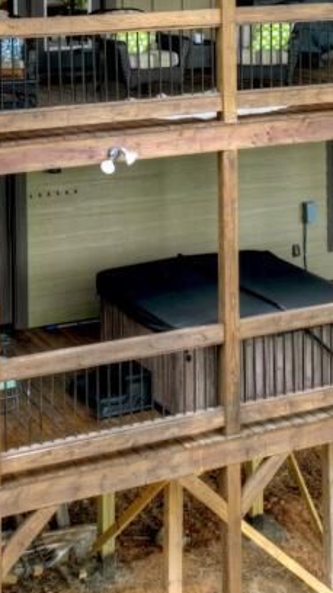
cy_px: -47
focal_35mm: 77
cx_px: 112
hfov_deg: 15.7
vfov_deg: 25.6
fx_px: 1208
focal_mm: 12.3
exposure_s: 1/200
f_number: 2.8
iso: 150
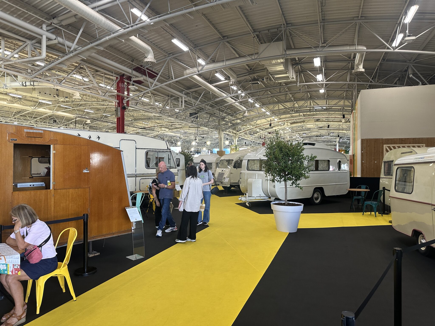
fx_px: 302
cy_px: 163
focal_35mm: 24
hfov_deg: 71.6
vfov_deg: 56.8
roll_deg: -0.2
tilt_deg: -0.5
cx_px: 218
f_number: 1.78
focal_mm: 6.86
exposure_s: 1/100
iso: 200
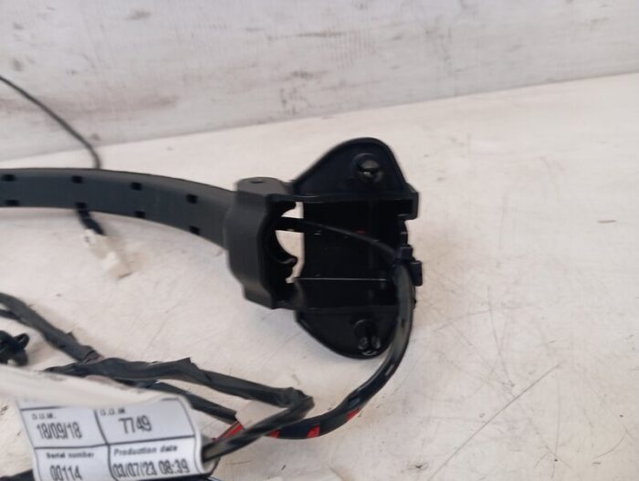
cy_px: 240
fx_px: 518
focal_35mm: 28
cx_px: 320
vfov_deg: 49.9
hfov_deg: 63.4
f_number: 1.8
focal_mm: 4.22
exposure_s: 1/33.3
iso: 248
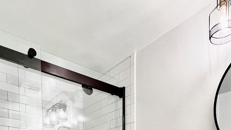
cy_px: 196
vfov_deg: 26.1
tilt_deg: -3.9
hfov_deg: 59.3
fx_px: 202
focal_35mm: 33
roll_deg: -0.1
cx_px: 128
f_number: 1.8
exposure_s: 1/60
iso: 160
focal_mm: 1.57
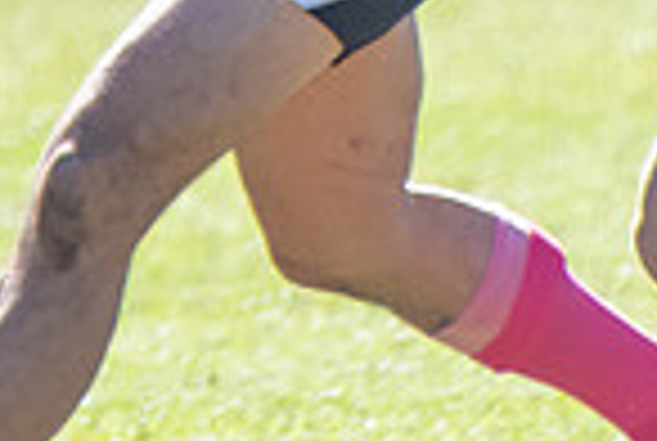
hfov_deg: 0.8
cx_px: 163
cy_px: -623
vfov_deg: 0.5
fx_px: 50088
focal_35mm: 2739
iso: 800
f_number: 6.3
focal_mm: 350
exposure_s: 1/1250
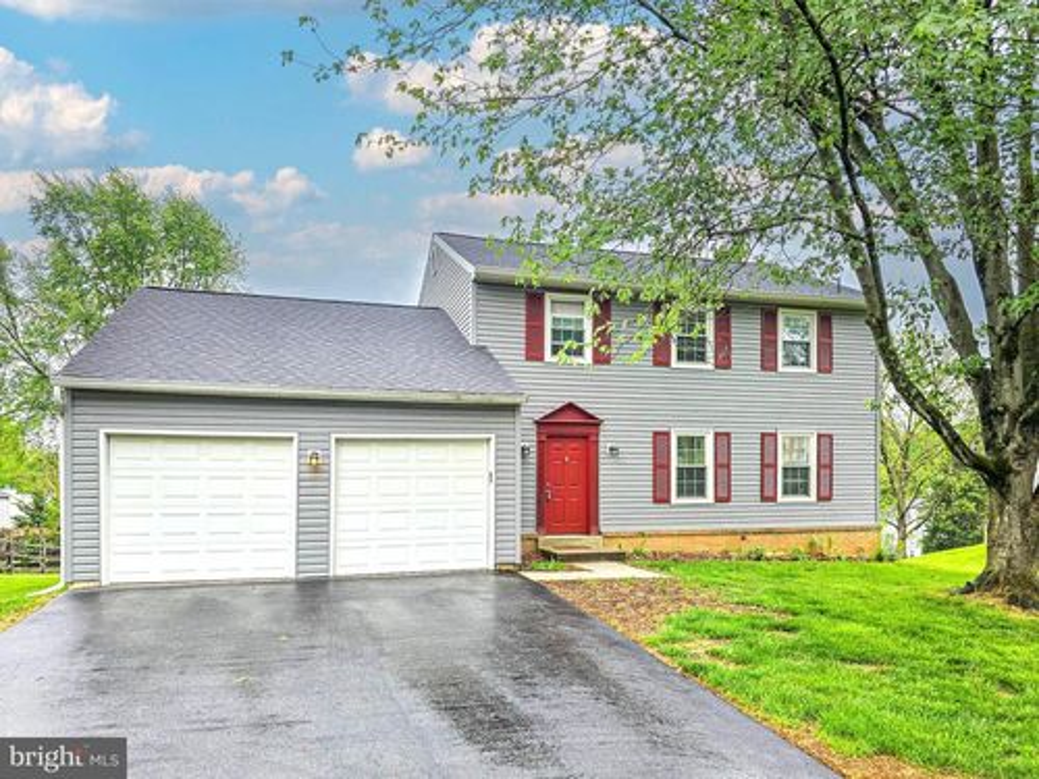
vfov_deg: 58.9
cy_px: 390
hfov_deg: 73.9
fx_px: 690
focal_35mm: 23
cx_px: 520
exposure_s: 1/230
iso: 12
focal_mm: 6.3
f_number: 1.7
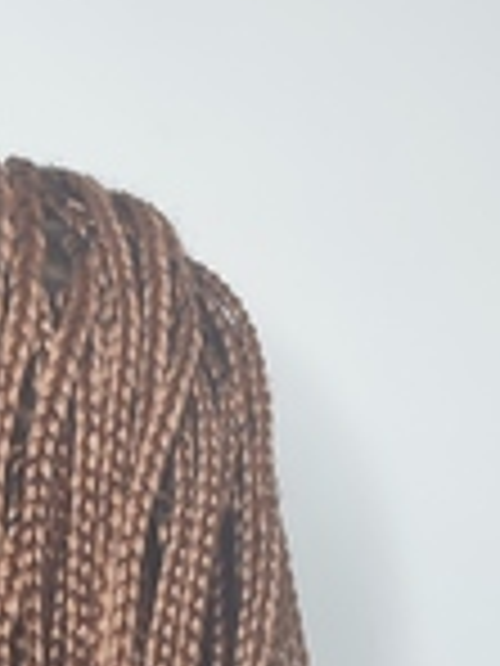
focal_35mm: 97
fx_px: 1868
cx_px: 54
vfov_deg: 17.2
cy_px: 1134
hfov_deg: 15.1
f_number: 1.89
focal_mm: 5.89
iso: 178
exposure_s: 1/33
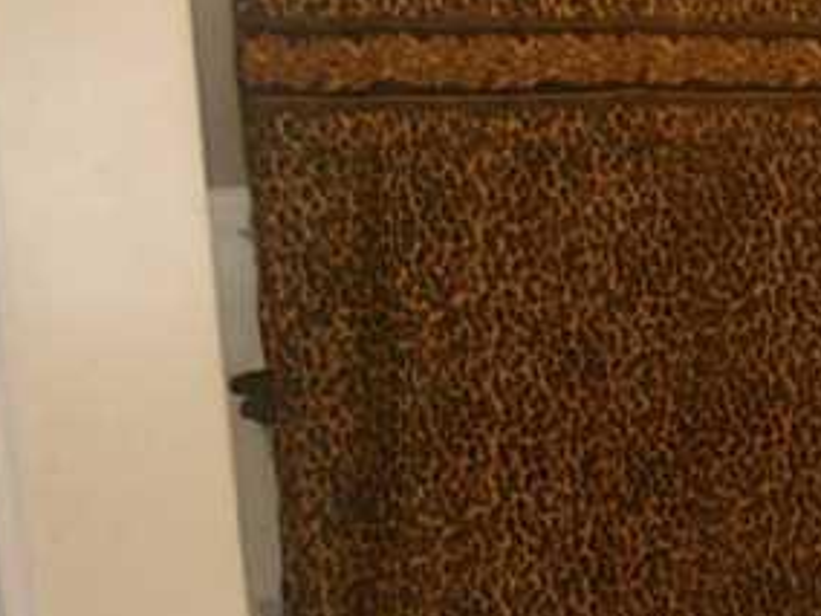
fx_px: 1803
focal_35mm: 76
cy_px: 486
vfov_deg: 19.2
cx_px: 1070
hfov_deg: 22.8
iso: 250
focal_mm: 4.9
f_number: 3.2
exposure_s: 1/25
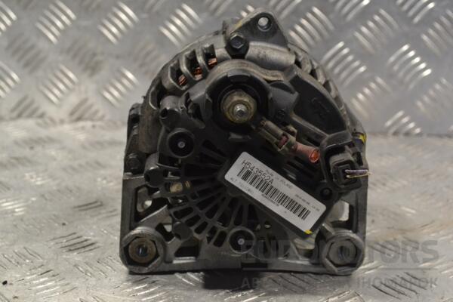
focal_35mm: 69
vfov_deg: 19.7
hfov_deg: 29.2
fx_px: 868
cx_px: 226
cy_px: 151
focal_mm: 46
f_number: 8
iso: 3200
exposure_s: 1/250
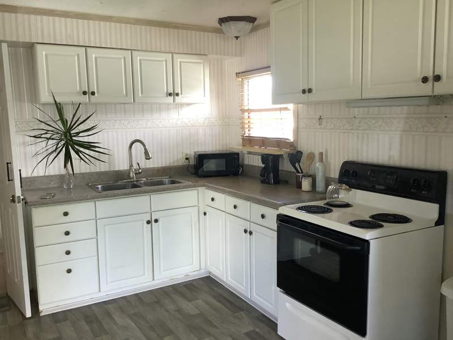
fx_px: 406
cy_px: 170
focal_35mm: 31
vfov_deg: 45.4
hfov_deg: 58.4
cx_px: 226
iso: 125
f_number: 2.4
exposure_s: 1/60
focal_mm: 3.3
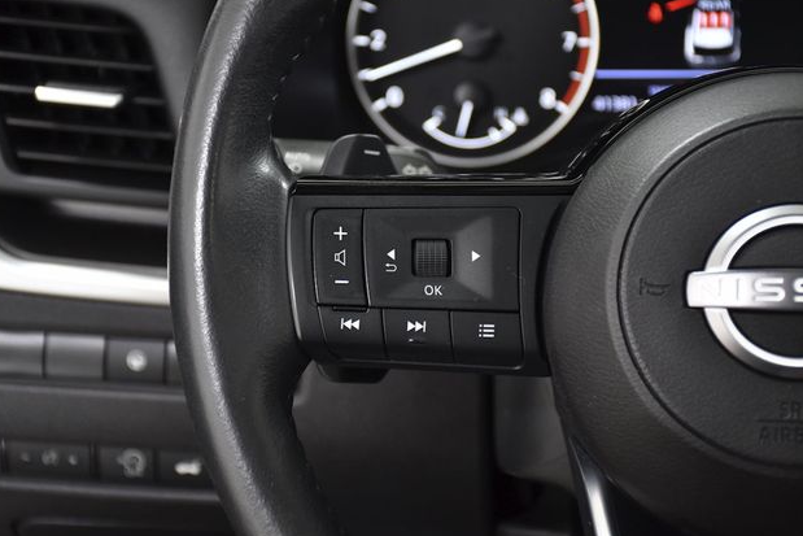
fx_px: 2075
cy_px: 268
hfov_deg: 21.9
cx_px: 401
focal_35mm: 93
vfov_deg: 14.7
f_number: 5
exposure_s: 1/100
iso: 1250
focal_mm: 60
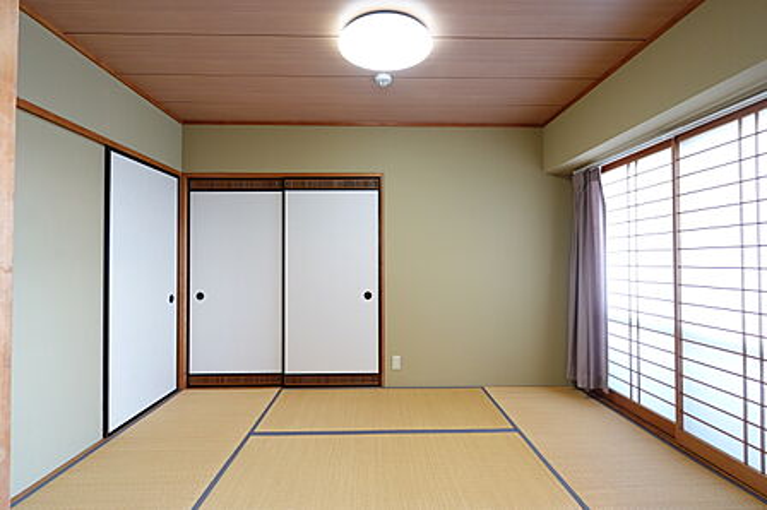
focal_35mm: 18
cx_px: 384
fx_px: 383
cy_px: 255
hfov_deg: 90.0
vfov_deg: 67.3
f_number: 2
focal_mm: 6.9
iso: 125
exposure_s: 1/40
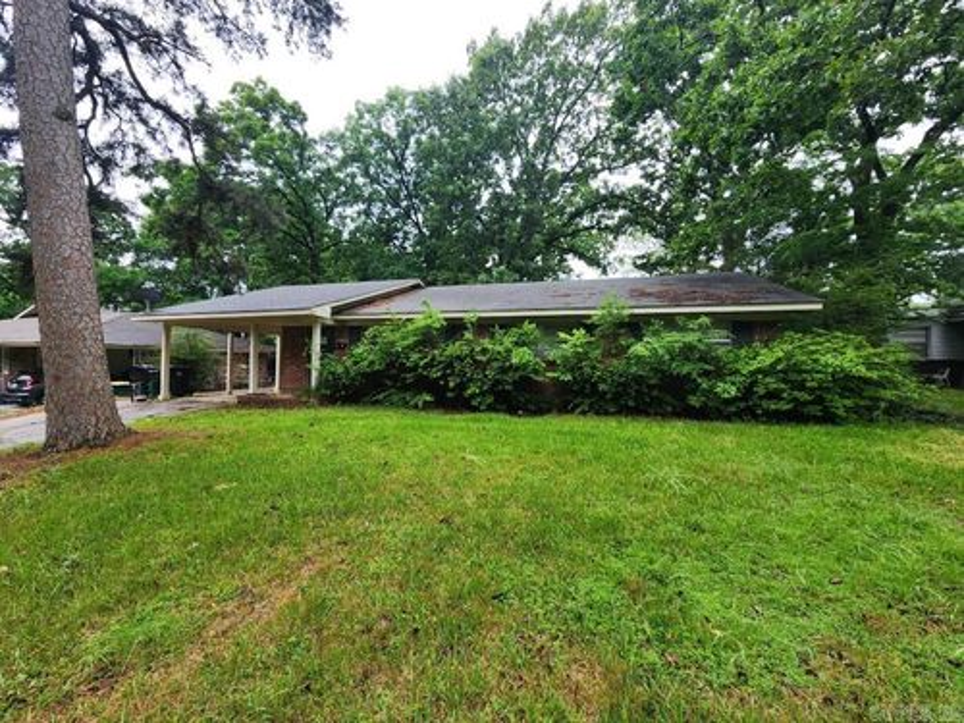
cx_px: 482
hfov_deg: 106.2
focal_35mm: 13
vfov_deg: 89.9
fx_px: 362
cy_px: 362
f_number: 2.2
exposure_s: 1/143
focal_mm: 2.2
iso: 50
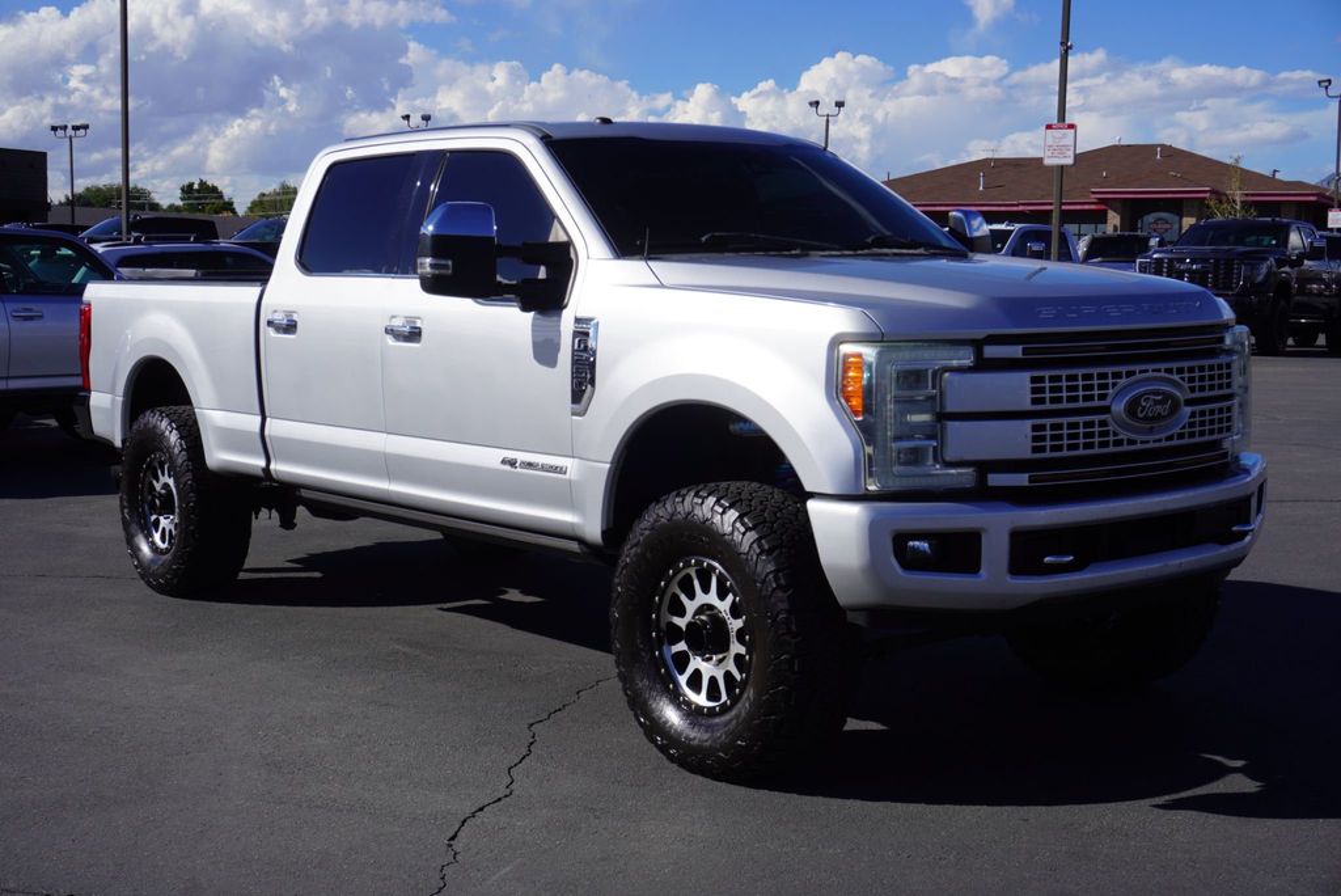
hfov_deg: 41.1
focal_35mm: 48
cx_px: 670
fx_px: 1789
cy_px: 448
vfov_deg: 28.1
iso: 100
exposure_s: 1/250
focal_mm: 32
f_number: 11
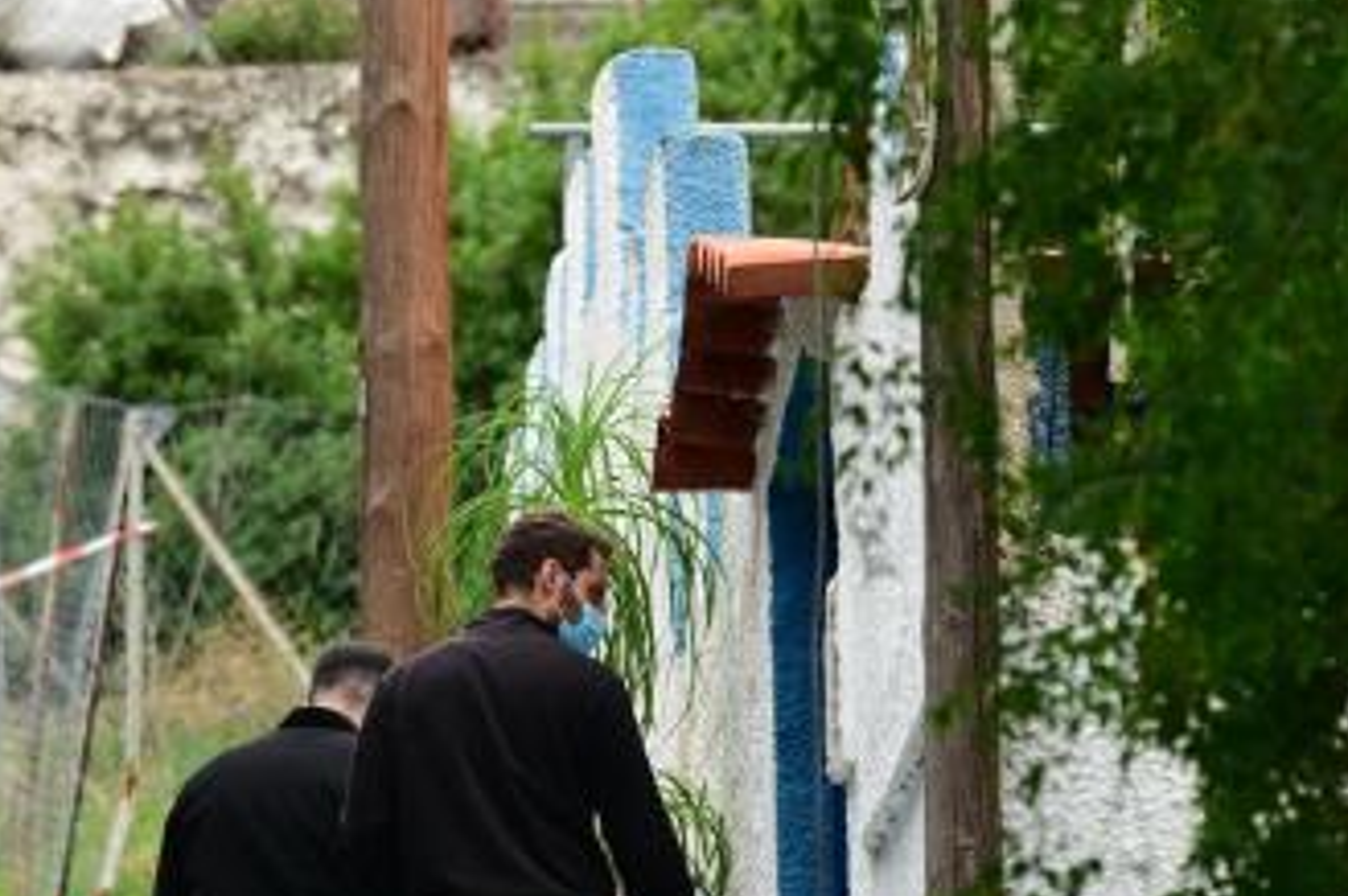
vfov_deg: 1.9
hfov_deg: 2.9
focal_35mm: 705
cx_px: 489
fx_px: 26372
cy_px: 608
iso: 640
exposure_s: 1/500
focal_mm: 350
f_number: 6.3
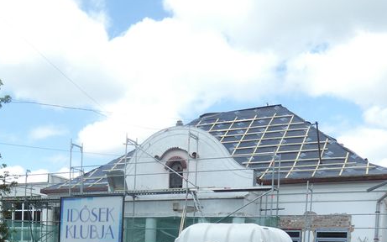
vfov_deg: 25.6
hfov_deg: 44.2
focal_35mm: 45
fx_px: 475
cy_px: 292
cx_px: 162
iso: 80
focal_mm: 3.6
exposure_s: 1/800
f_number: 2.8
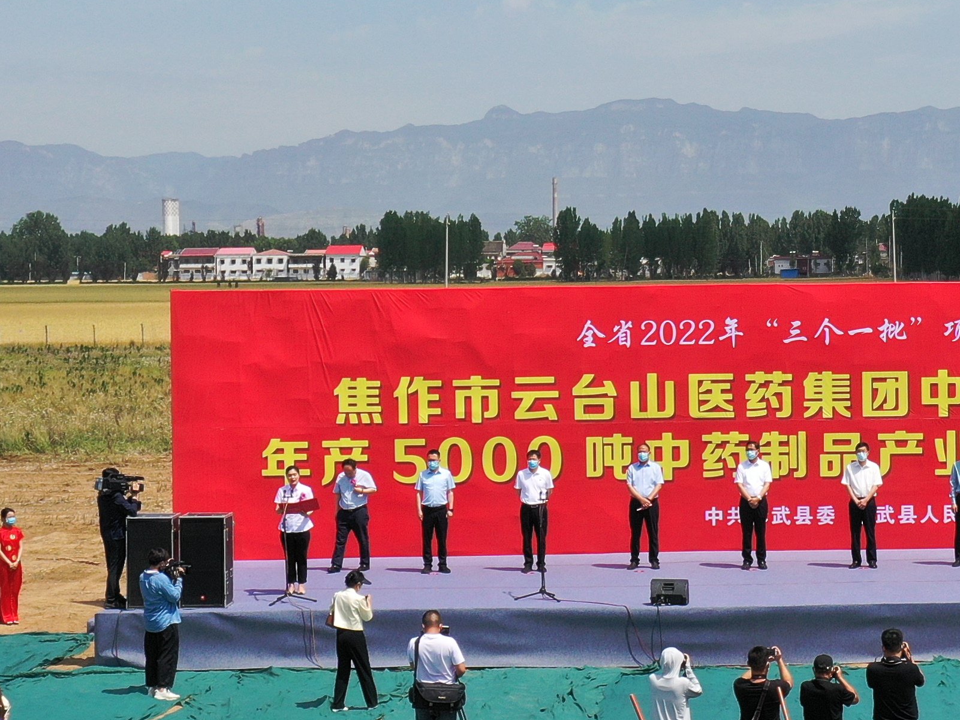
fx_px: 2552
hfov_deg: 20.9
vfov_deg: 16.1
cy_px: 328
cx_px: 844
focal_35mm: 92
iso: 100
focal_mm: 10.26
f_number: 6.3
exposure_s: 1/500
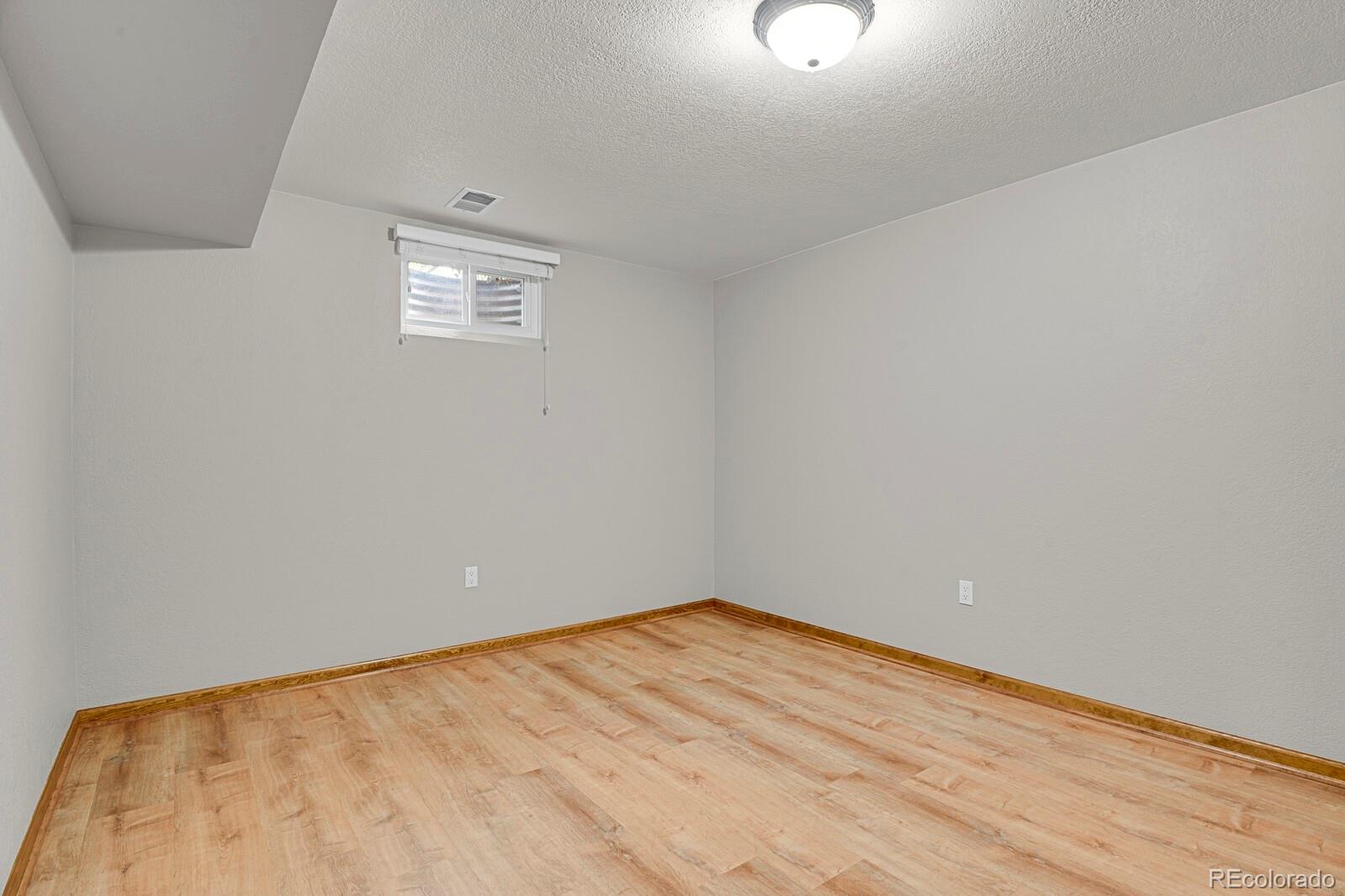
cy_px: 448
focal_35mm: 17
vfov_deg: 70.4
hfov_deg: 93.3
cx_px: 672
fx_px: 635
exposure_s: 13
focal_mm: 17
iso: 250
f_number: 8
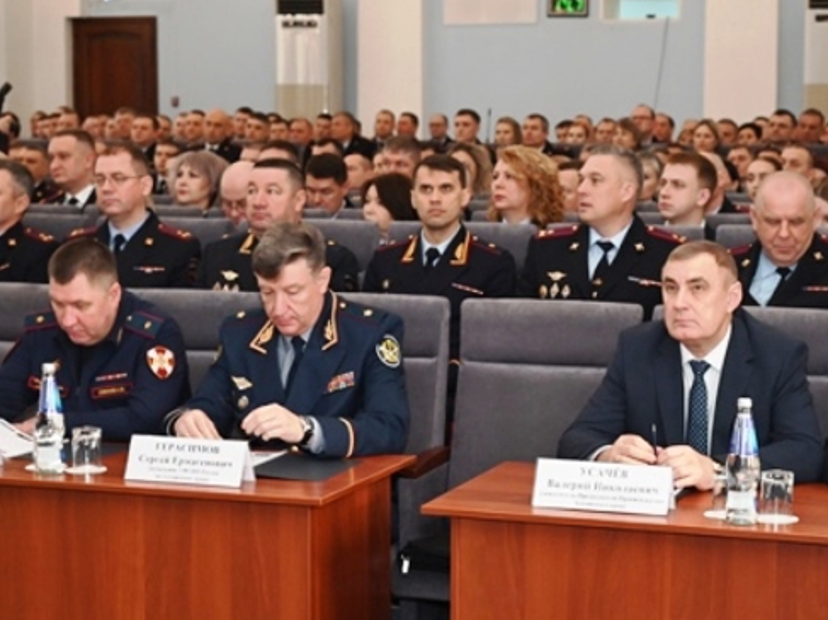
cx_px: 499
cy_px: 345
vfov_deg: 19.9
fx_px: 1770
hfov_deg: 26.3
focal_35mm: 74
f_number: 5.6
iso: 2000
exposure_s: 1/125
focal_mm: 50
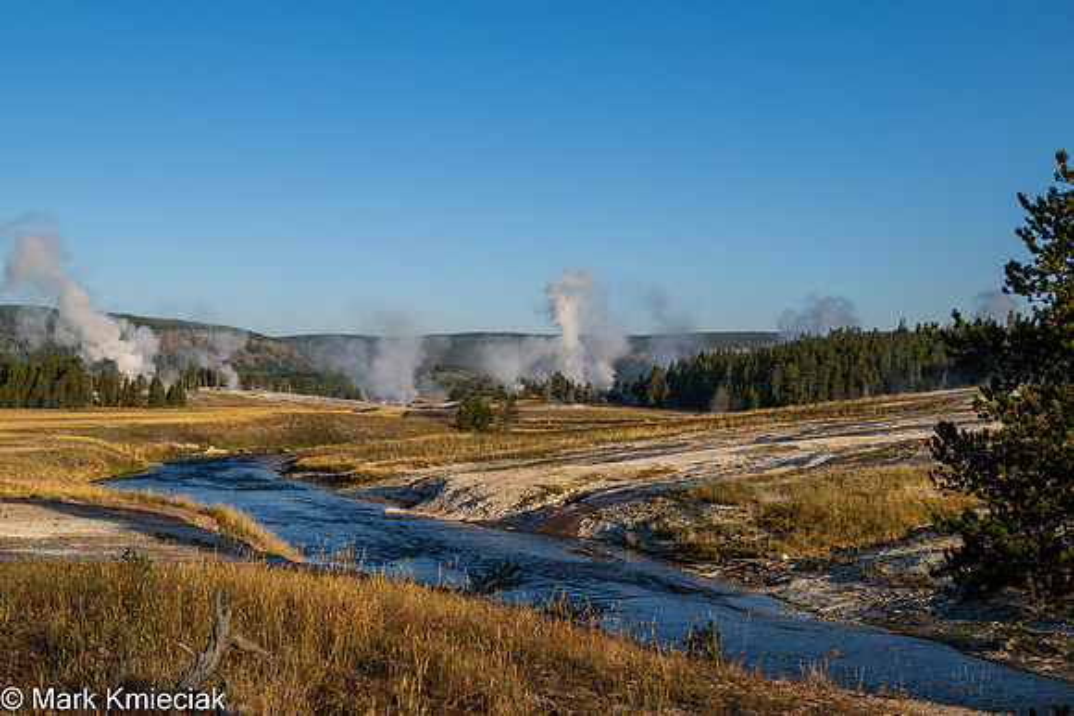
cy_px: 358
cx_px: 537
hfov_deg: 41.1
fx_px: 1432
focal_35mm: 48
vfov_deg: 28.1
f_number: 13
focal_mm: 48
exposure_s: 1/320
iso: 280
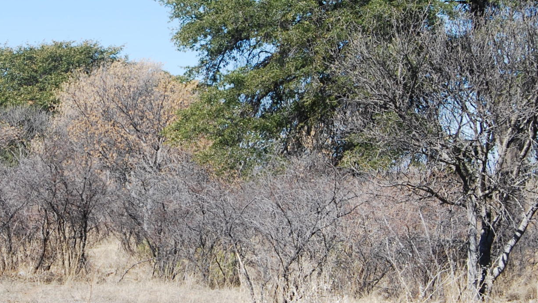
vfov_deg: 10.5
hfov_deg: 18.5
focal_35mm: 115
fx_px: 1641
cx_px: 135
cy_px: 104
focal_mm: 30
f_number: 7.1
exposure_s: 1/200
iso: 100
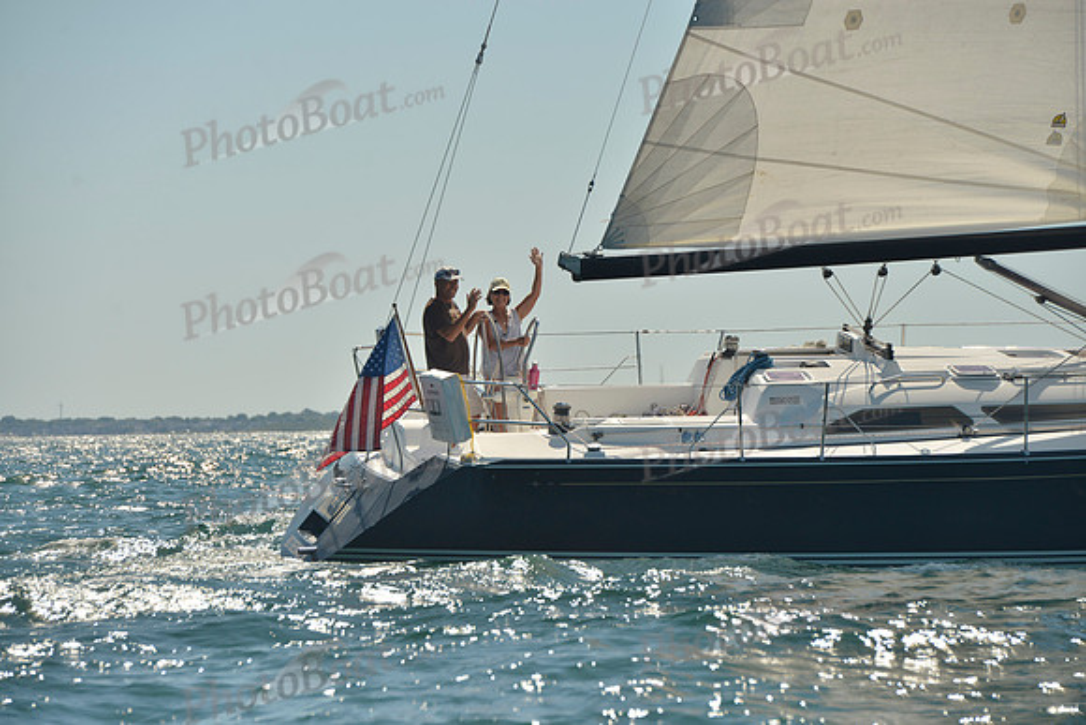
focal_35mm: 200
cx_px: 543
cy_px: 362
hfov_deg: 10.3
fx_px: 6034
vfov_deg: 6.9
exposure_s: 1/640
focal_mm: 200
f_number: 9
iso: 280
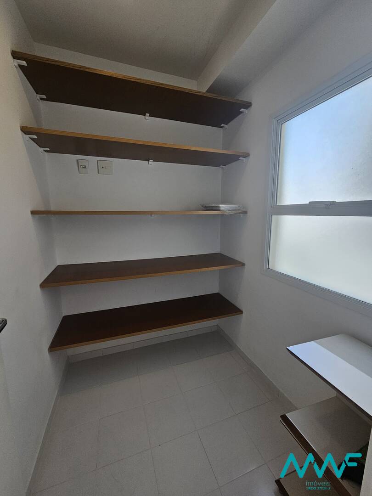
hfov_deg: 89.9
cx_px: 186
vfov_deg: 106.2
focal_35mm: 13
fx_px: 186
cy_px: 248
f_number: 2.2
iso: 64
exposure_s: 1/60
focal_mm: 2.2
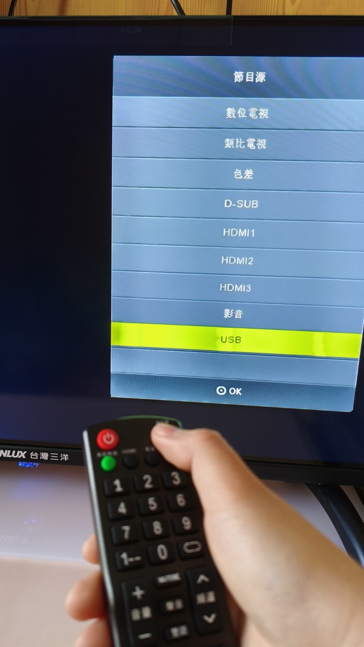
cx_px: 156
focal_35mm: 29
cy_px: 329
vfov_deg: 66.1
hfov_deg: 40.1
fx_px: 498
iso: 640
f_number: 1.5
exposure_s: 1/24
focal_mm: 4.94
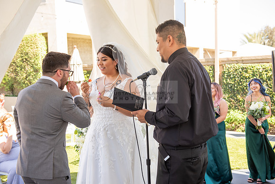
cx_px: 138
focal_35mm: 45
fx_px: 344
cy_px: 92
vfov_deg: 29.9
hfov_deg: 43.6
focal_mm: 45
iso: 100
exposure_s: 1/100
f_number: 4
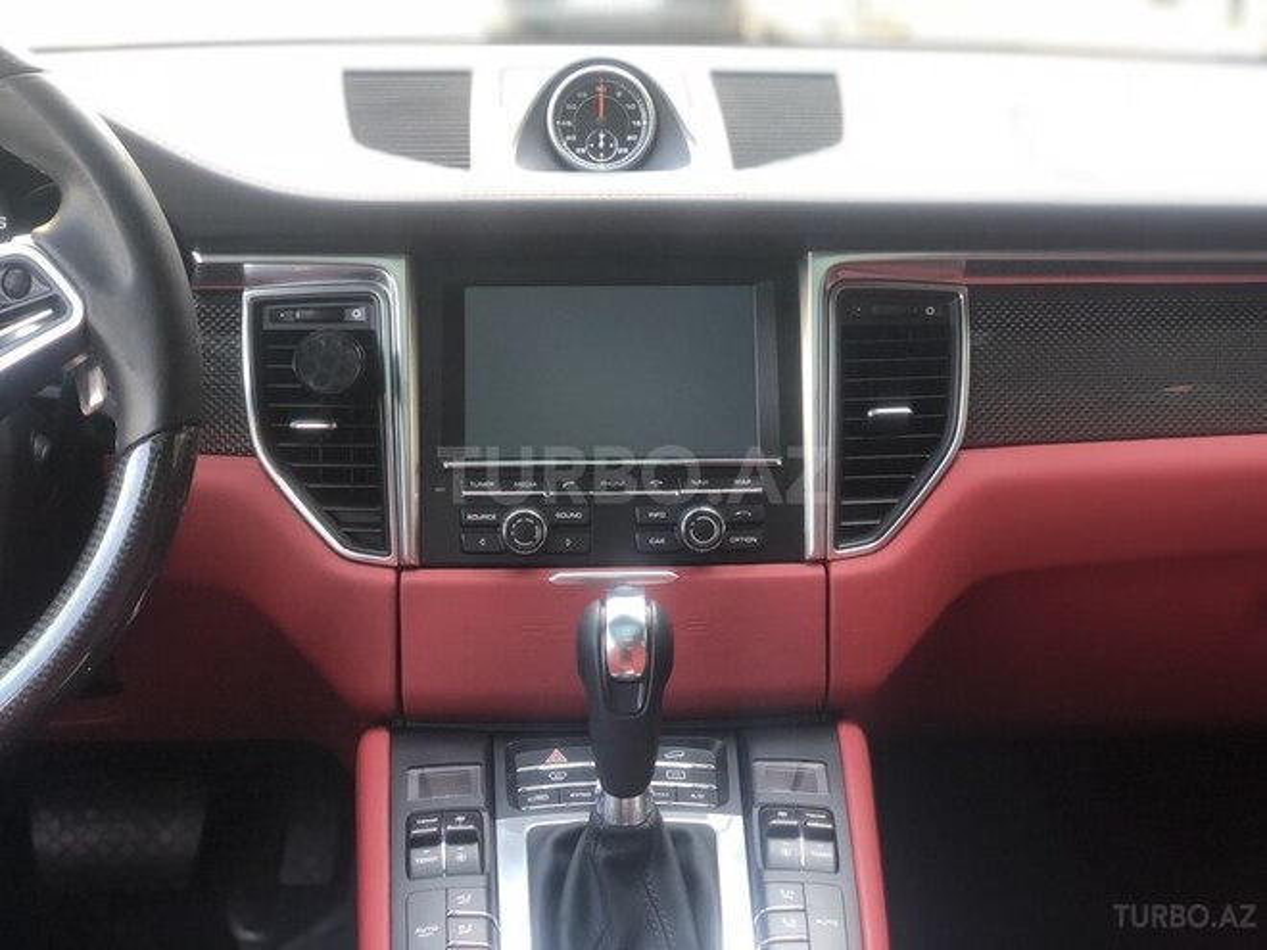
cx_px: 634
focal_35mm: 52
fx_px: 1903
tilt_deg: -18.4
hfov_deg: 36.8
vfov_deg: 28.0
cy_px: 475
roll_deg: -1.4
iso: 100
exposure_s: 1/50
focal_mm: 6
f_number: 2.4
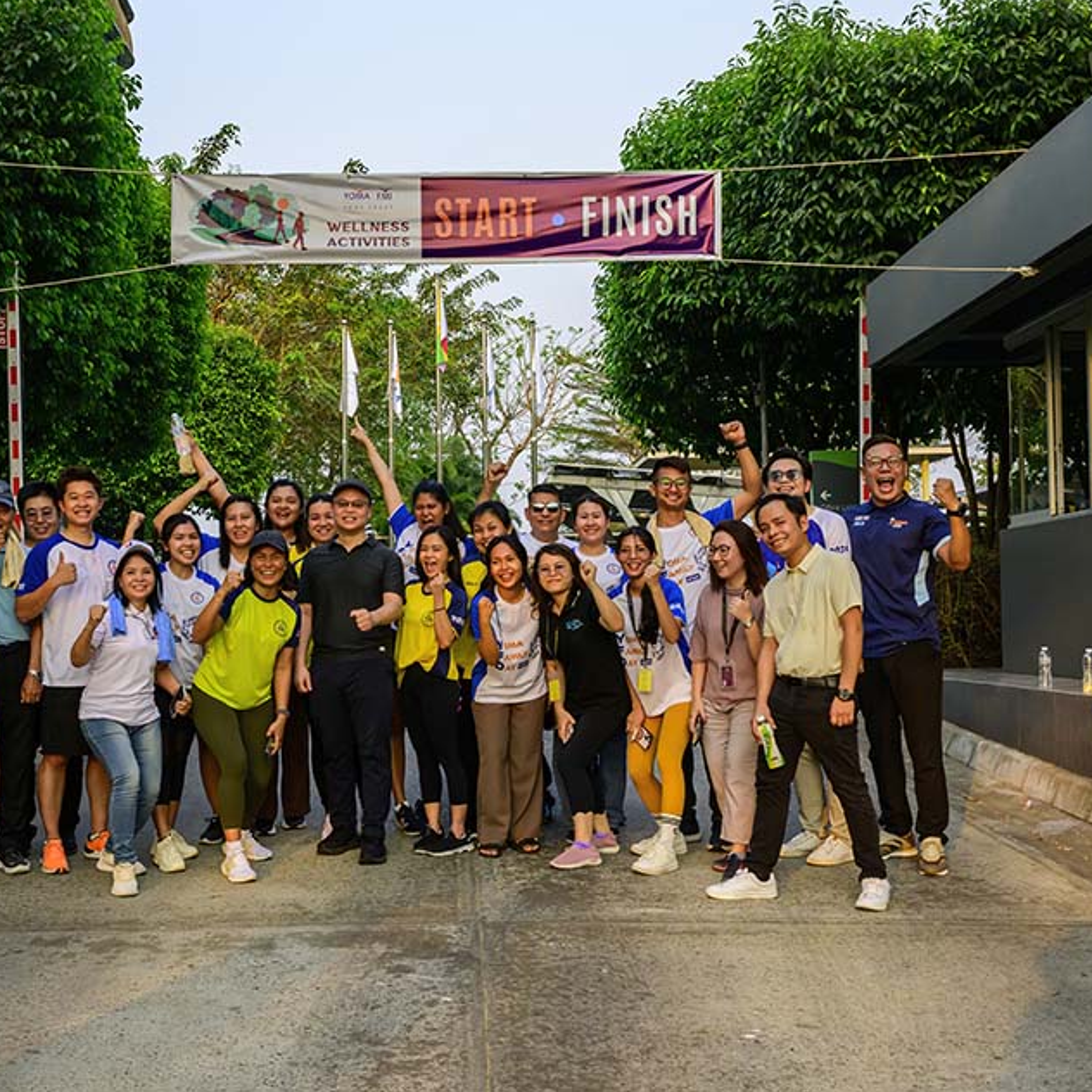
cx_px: 365
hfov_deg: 40.7
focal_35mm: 41
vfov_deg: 41.3
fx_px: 1451
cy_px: 548
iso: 1400
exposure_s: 1/400
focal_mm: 31.5
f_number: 9
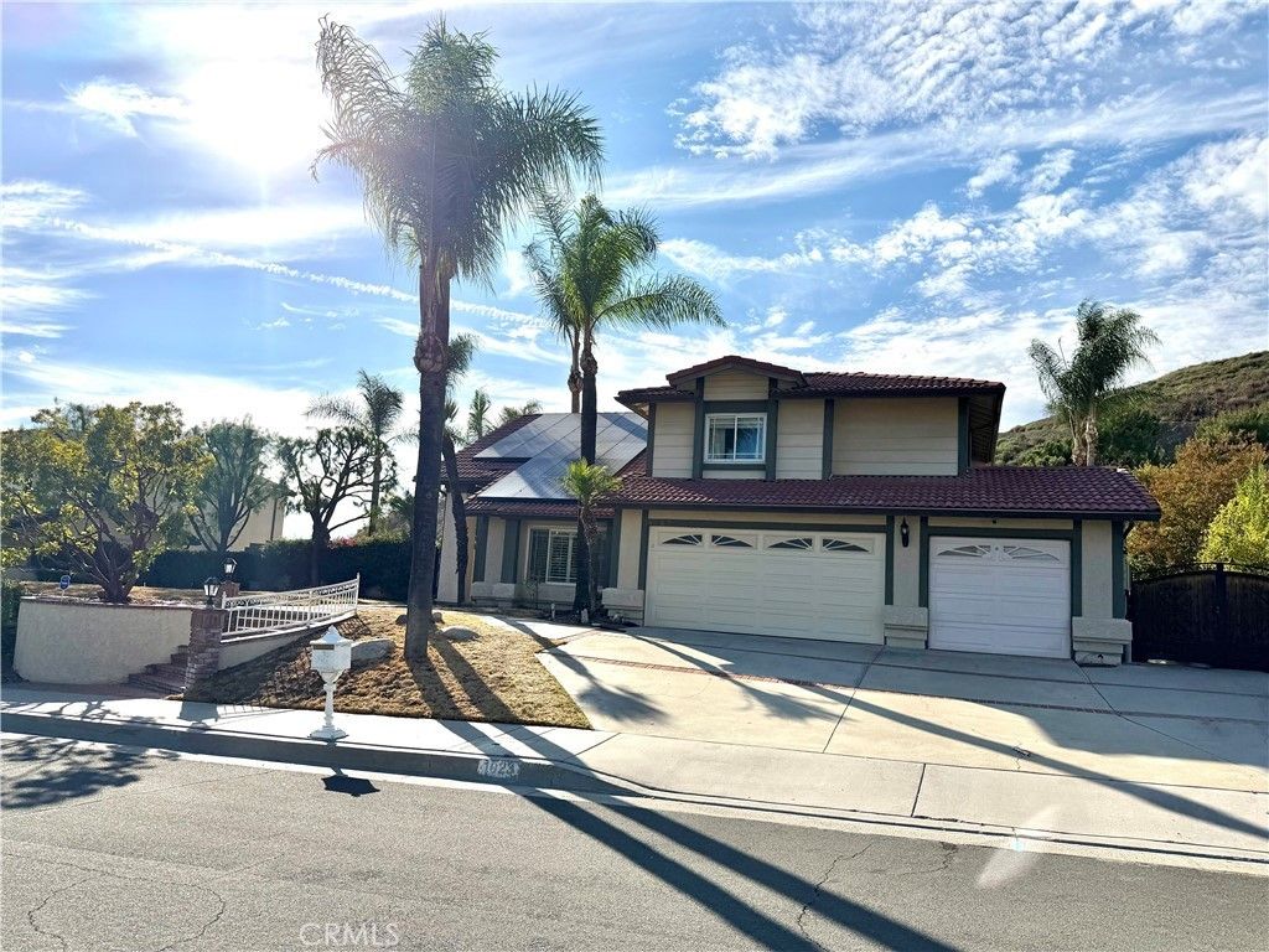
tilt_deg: +7.5
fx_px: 880
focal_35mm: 24
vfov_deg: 56.8
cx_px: 634
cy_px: 476
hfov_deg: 71.6
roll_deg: -2.9
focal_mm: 6.76
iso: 80
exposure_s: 1/11905
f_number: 1.78
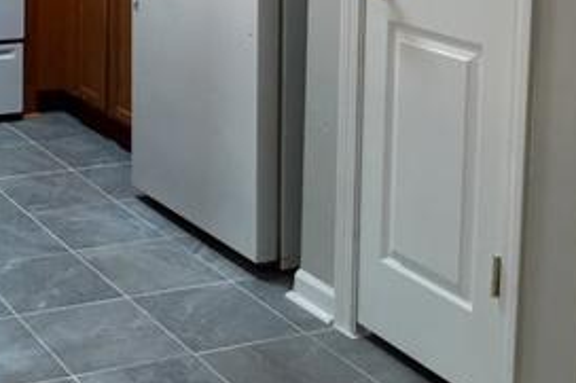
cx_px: -87
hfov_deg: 25.9
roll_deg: +0.6
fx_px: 1135
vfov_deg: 18.1
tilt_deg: -6.3
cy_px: -85
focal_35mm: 71
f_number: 2.2
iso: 32
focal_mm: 4.15
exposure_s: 1/15
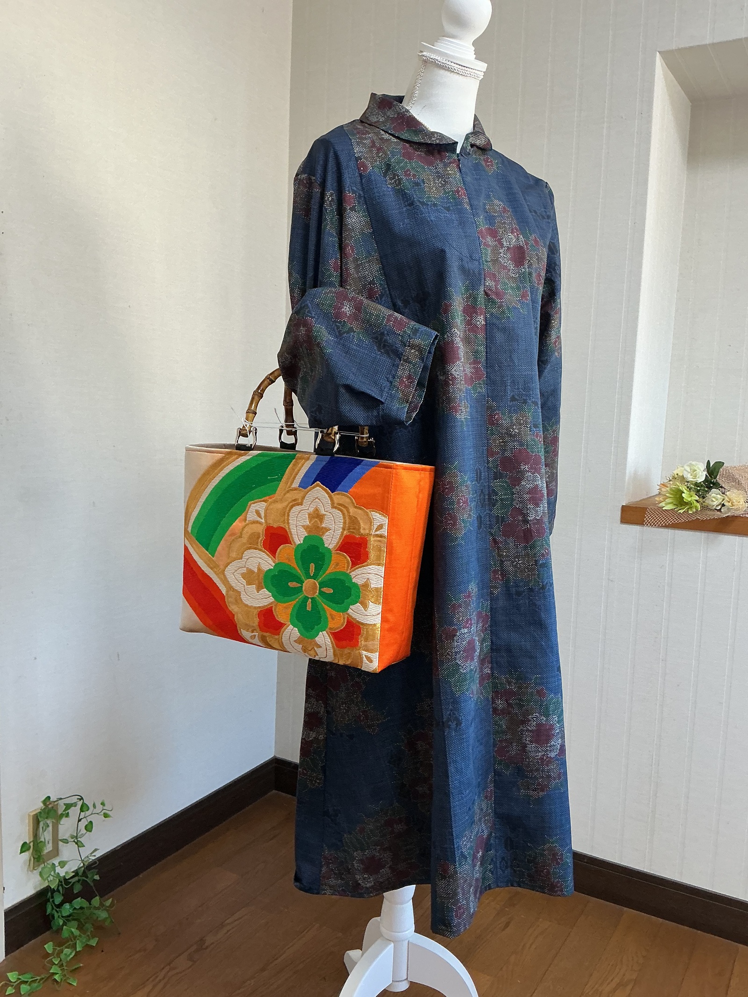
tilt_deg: -6.5
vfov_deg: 61.7
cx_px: 374
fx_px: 835
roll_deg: -1.7
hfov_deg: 48.2
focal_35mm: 29
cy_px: 498
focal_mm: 3
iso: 80
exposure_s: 1/50
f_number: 1.8
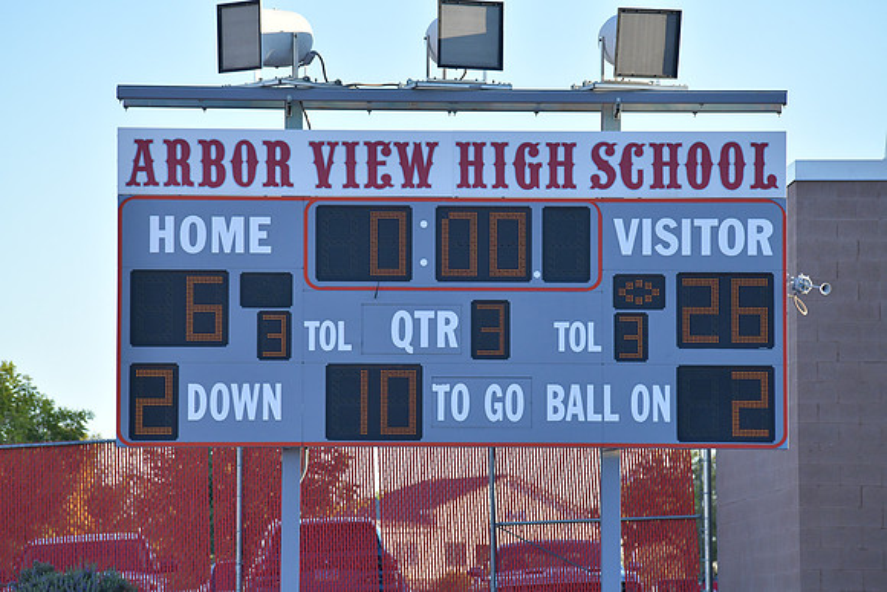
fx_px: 4929
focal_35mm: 200
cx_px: 444
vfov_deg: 6.9
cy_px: 296
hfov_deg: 10.3
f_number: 5.6
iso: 2000
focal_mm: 200
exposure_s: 1/3200
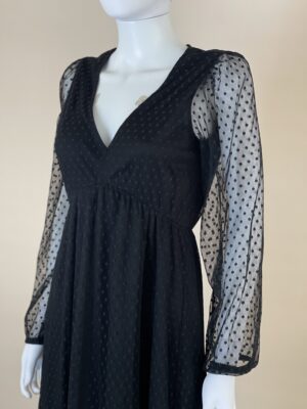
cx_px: 154
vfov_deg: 30.3
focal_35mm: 64
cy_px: 204
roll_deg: -1.8
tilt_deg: -8.6
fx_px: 757
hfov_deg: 22.9
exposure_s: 1/118
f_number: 2.2
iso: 250
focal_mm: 7.5
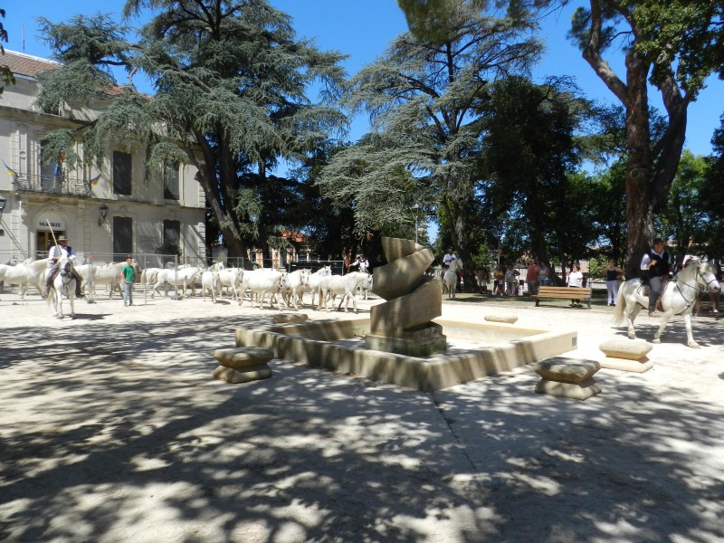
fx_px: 481
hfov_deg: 73.9
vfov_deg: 58.9
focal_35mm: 23
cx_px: 362
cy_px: 272
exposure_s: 1/800
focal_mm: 4
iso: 160
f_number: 4
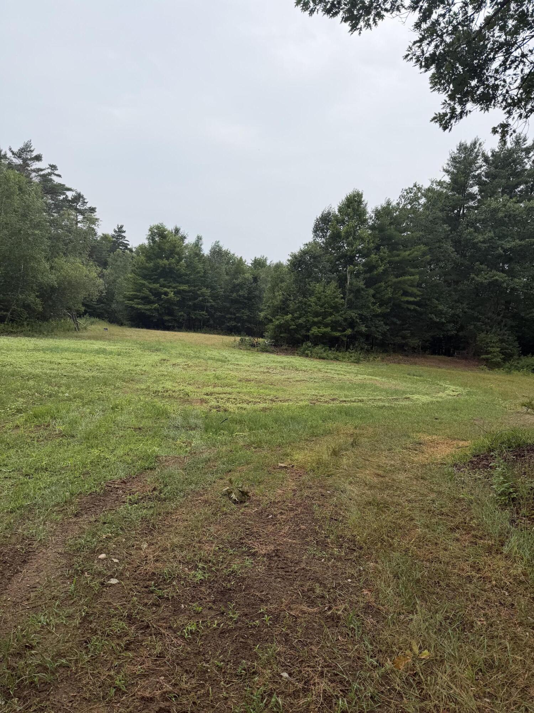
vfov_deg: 71.6
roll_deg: -3.0
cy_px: 356
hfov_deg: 56.8
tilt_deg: -4.7
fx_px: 494
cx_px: 267
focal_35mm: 24
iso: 80
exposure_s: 1/1855
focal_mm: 6.76
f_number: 1.78
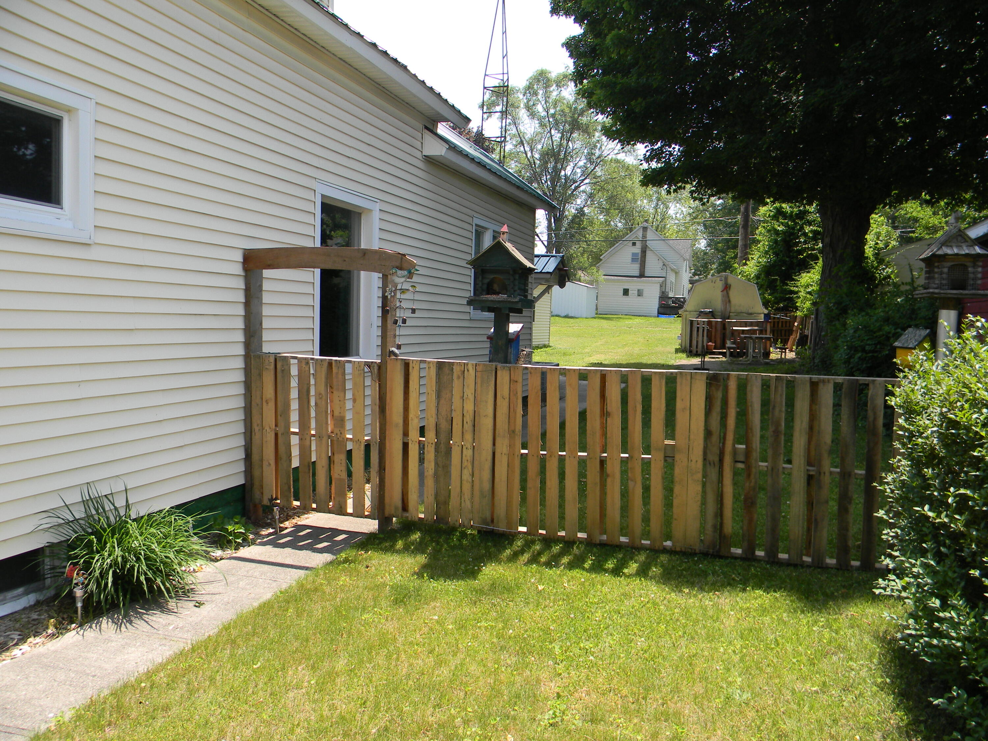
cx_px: 494
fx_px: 799
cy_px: 370
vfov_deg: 49.7
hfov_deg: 63.4
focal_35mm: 28
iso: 80
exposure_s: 1/327
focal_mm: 5
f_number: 3.5
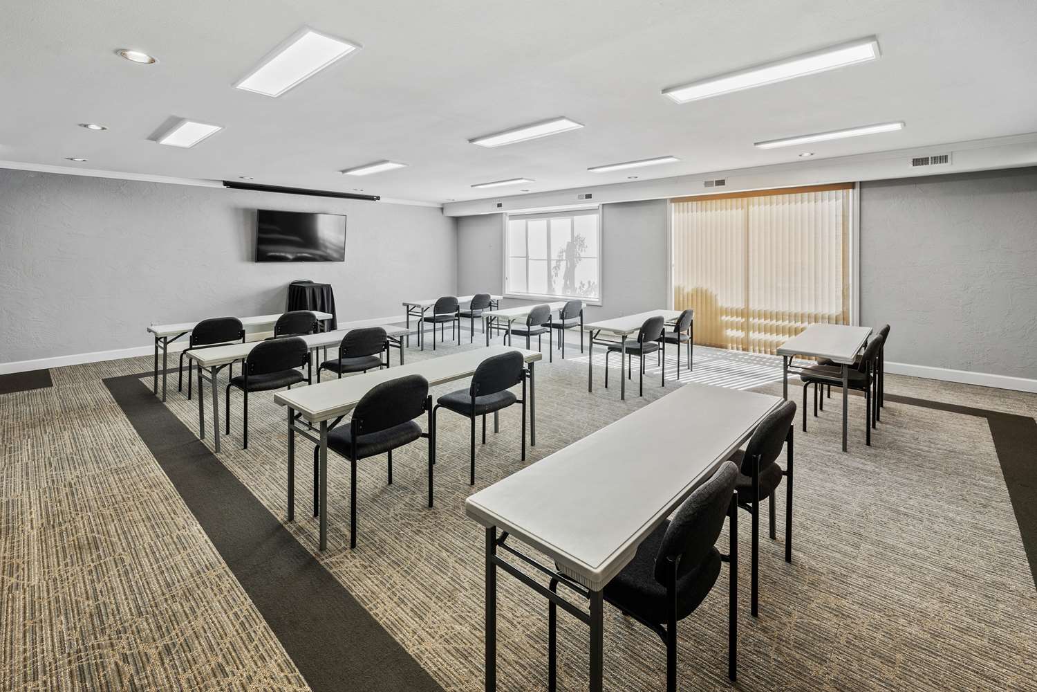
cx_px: 518
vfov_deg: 81.2
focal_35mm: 14
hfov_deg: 104.3
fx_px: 403
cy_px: 346
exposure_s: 1/2
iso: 50
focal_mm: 14
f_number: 10
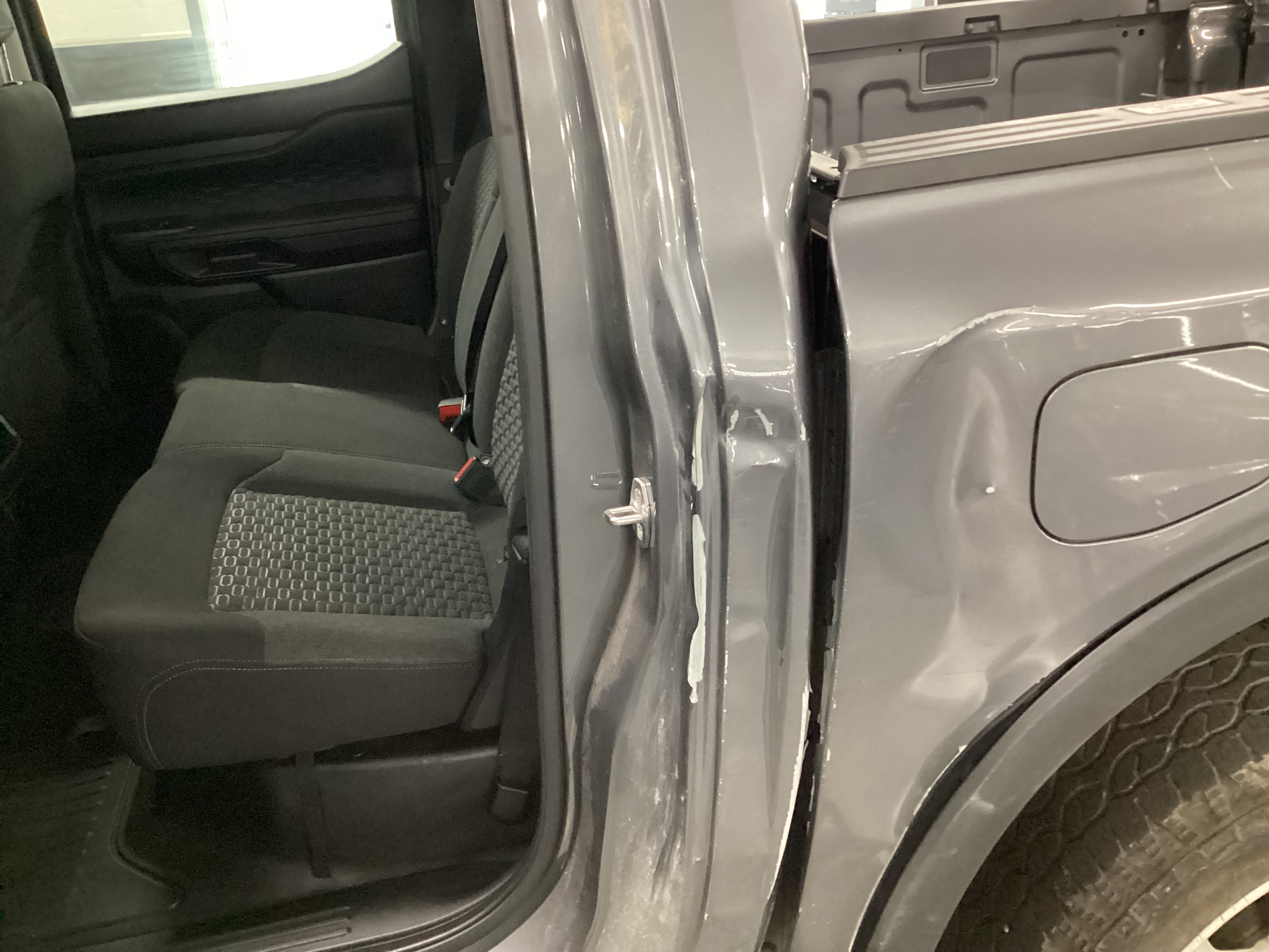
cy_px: 476
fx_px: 1136
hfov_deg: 58.4
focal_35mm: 31
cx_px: 634
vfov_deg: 45.4
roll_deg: +3.4
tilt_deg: -25.4
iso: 800
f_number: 2.4
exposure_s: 1/30
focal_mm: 3.3
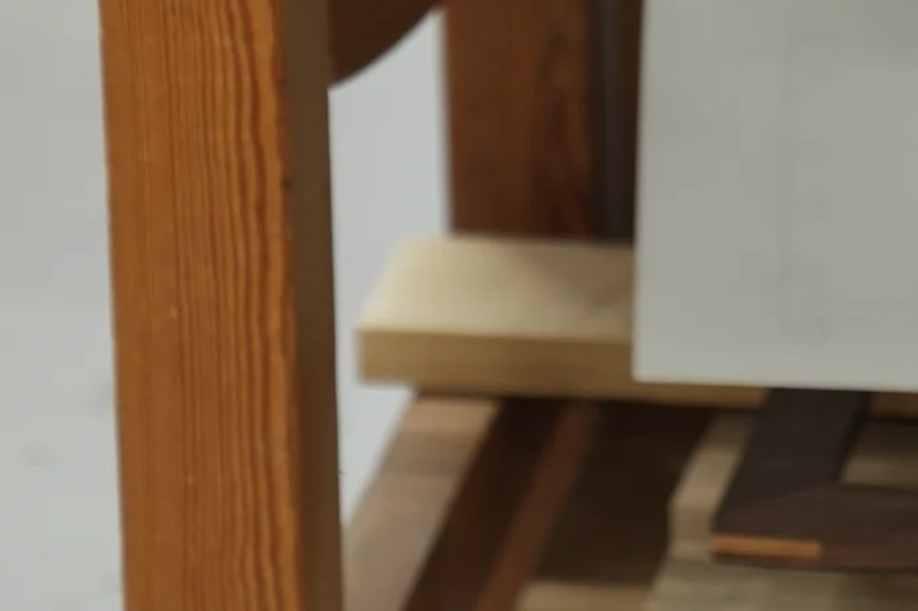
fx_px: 6577
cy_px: -300
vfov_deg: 5.3
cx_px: 824
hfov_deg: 8.0
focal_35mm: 258
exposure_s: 1/80
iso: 640
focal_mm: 70
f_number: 2.8
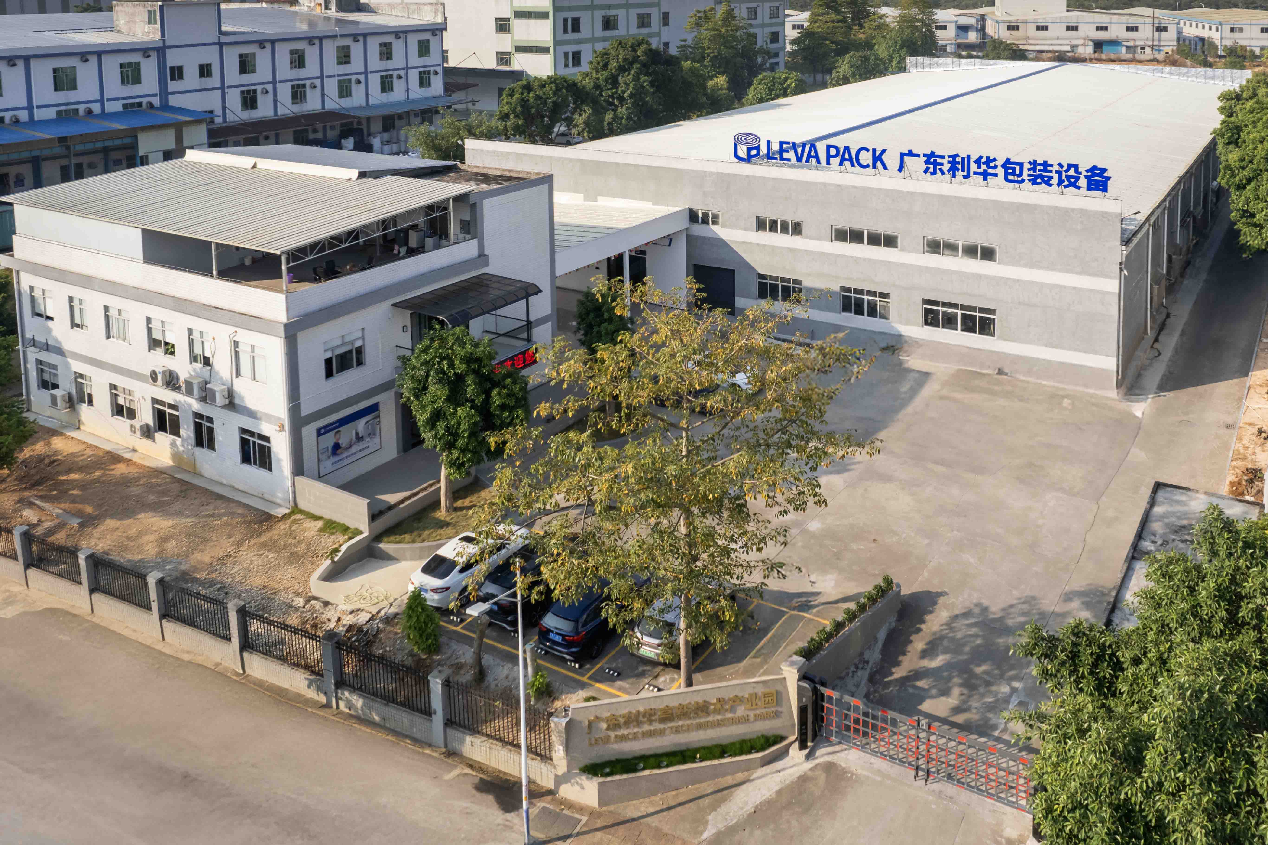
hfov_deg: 78.6
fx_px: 775
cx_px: 634
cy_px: 422
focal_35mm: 22
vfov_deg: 57.2
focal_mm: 8.38
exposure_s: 1/1600
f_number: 2.8
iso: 130
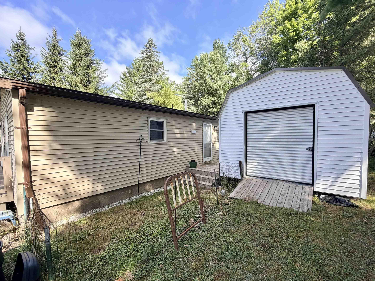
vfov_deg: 81.7
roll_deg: +1.1
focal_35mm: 15
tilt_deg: -1.6
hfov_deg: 98.2
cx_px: 191
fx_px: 162
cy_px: 144
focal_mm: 2.22
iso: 50
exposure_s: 1/502
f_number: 2.2
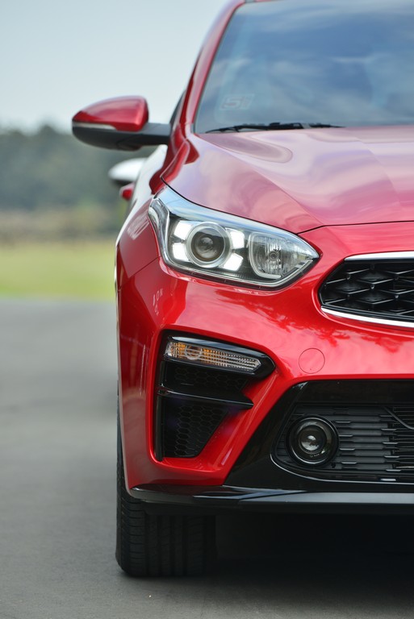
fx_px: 3101
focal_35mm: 180
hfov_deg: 7.6
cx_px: 207
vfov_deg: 11.4
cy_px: 310
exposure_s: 1/1250
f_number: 4.5
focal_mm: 180
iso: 400
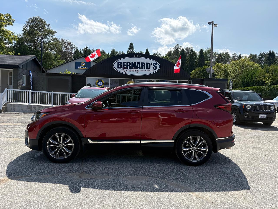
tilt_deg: +0.4
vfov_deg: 53.1
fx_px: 209
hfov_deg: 67.3
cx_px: 139
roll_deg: -0.7
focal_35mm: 26
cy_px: 104
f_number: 1.6
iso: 64
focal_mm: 5.96
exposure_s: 1/4608
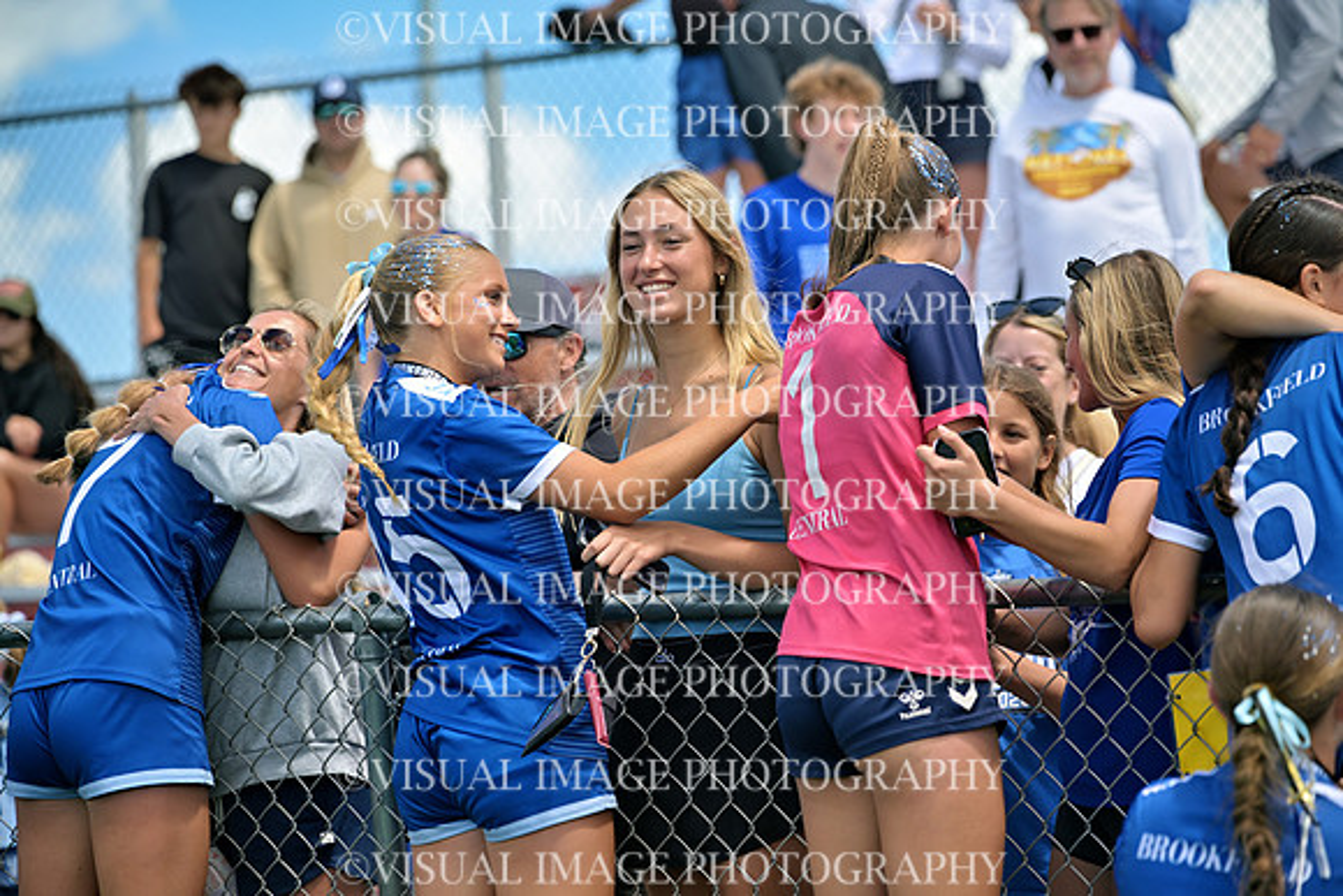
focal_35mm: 150
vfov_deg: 9.2
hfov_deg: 13.7
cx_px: 672
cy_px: 448
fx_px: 5597
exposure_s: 1/640
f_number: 4
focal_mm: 150
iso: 100
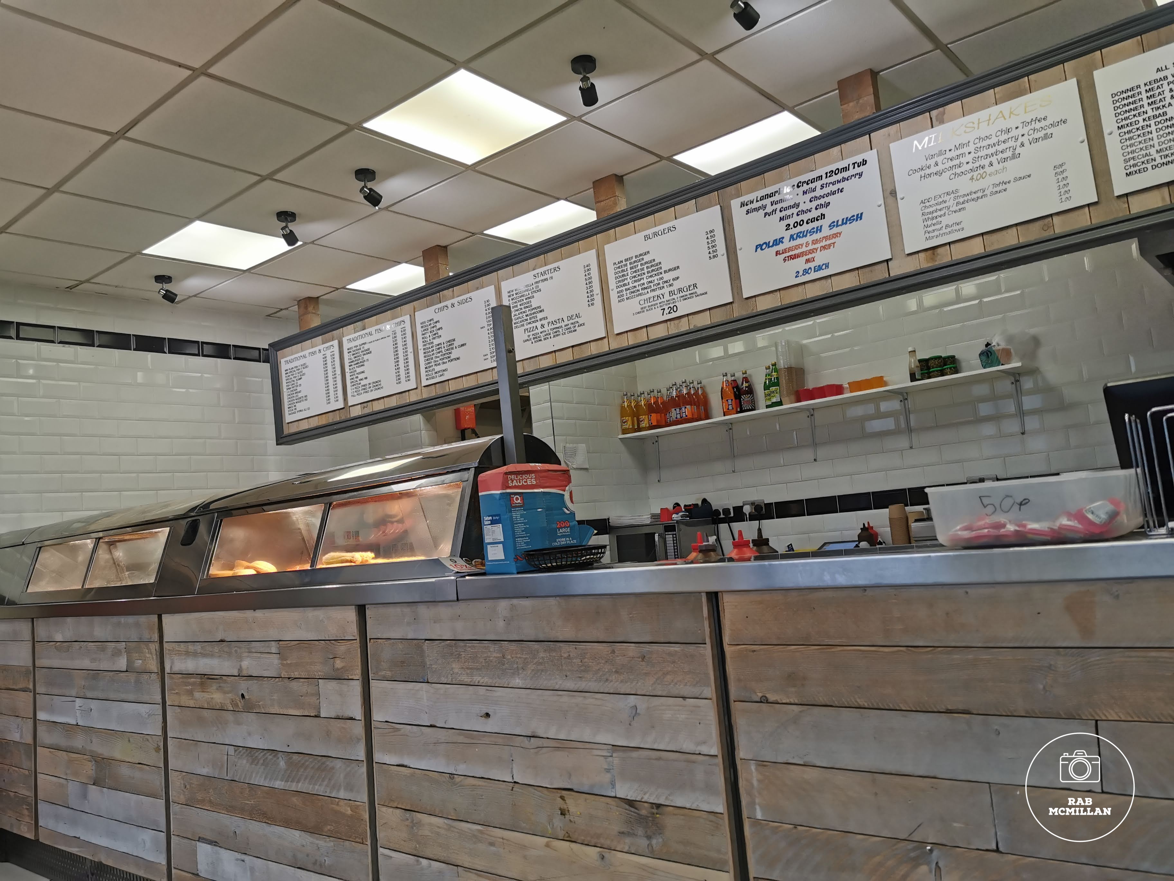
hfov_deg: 65.3
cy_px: 440
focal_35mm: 27
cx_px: 587
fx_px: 916
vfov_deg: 51.4
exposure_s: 1/216
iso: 50
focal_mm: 5.56
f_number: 1.6
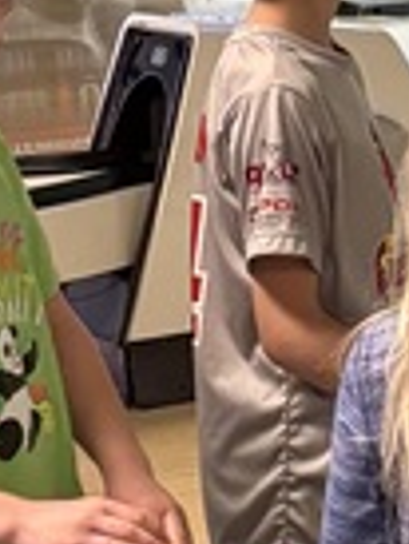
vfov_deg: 10.2
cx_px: 675
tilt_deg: -7.8
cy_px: 147
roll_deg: +2.1
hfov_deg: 7.5
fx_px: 3051
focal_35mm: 194
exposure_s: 1/60
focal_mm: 5.96
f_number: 1.6
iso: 250
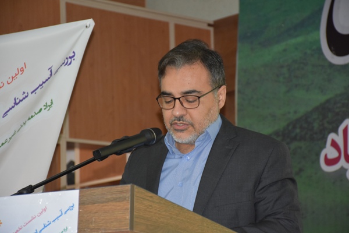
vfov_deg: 9.6
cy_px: 116
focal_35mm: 142
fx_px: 1381
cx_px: 174
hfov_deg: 14.4
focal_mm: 95
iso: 1250
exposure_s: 1/60
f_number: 5.3
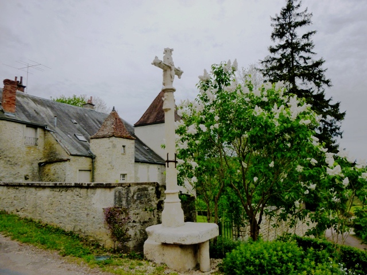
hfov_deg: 69.4
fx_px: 265
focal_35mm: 25
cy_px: 138
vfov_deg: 54.9
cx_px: 184
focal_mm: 4.5
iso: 160
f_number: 3.1
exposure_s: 1/400
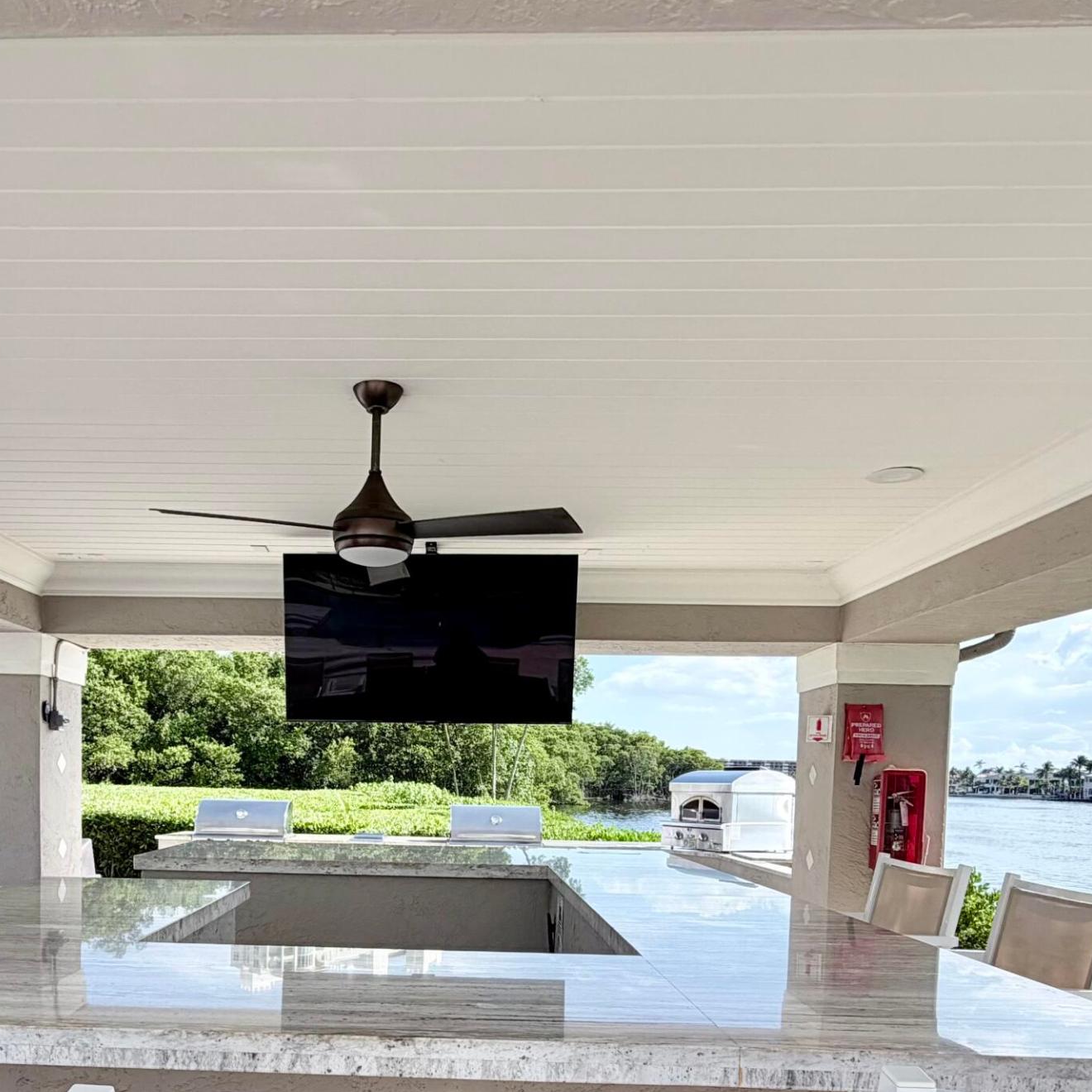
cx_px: 424
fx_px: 964
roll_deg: +0.0
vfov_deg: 55.8
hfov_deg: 58.5
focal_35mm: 27
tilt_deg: -2.7
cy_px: 836
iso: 32
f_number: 2.2
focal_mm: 2.22
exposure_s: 1/770
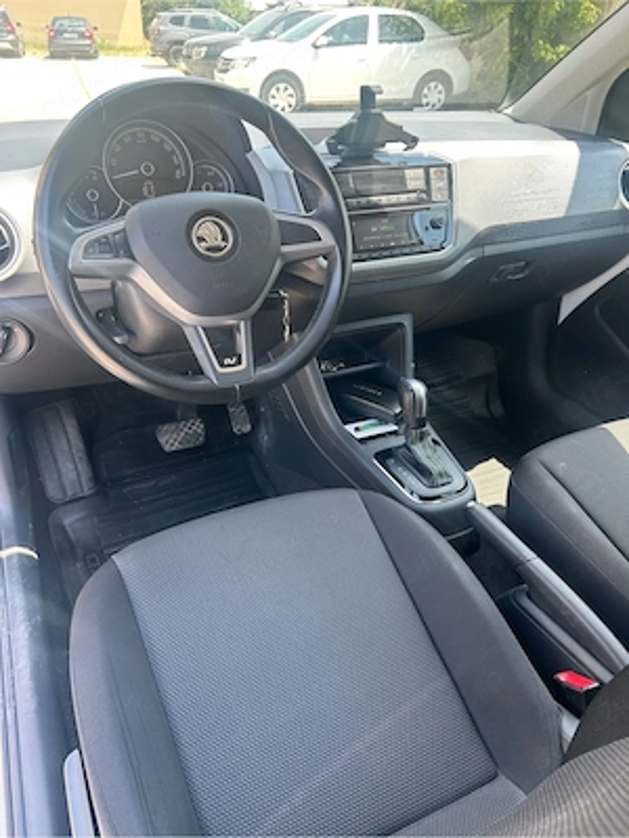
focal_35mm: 26
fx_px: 630
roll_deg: -3.1
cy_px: 419
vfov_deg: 67.3
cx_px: 314
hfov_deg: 53.1
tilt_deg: -31.1
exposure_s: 1/171
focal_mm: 5.7
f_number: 1.5
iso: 64
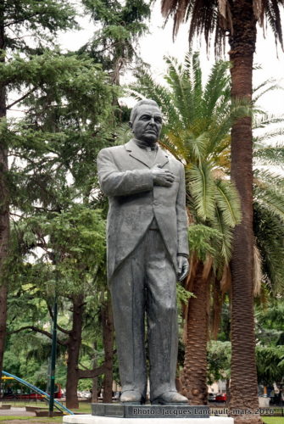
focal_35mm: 60
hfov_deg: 22.7
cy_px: 212
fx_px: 708
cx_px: 142
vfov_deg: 33.4
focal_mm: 40
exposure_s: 1/80
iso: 100
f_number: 4.5
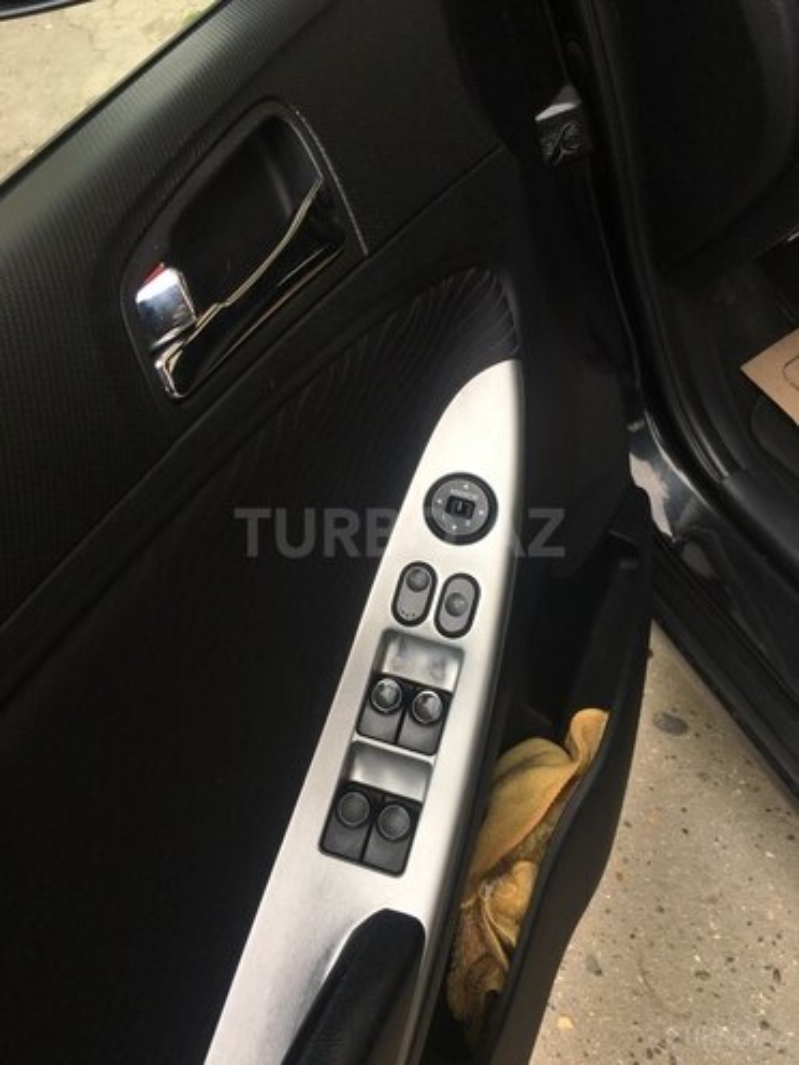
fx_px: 892
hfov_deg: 48.2
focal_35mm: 29
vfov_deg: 61.7
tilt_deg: -46.8
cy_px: 532
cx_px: 400
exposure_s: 1/178
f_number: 2.2
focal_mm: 4.15
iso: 25
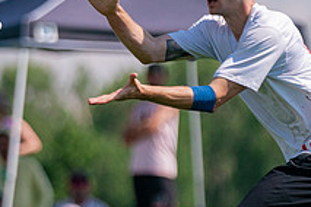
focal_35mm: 669
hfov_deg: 3.1
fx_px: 5779
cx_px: 198
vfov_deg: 2.1
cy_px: 119
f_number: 2.8
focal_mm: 184
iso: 640
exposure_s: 1/16000
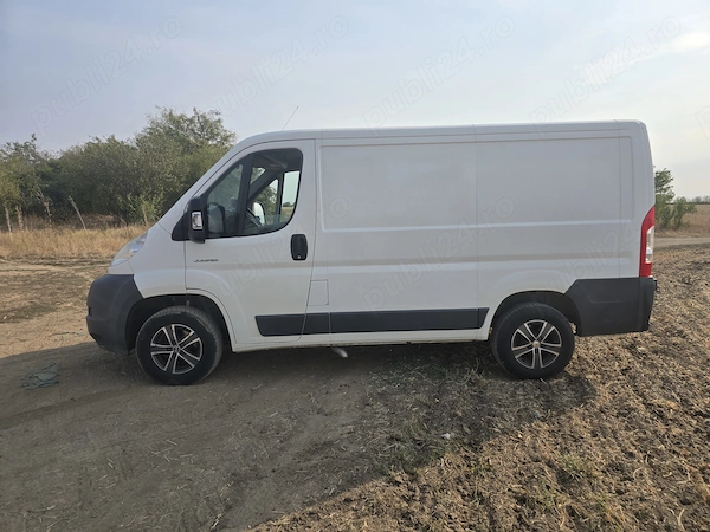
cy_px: 266
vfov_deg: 58.9
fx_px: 472
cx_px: 355
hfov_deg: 73.9
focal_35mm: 23
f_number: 1.7
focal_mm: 6.3
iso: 12
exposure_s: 1/1000
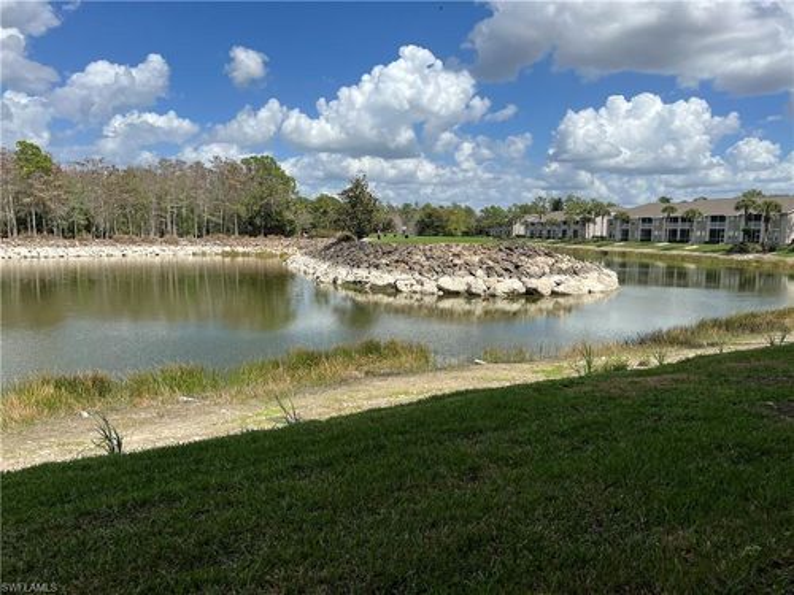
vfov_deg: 53.1
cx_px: 397
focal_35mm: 26
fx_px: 596
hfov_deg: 67.3
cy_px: 298
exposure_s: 1/6211
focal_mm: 5.7
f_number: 1.5
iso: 50
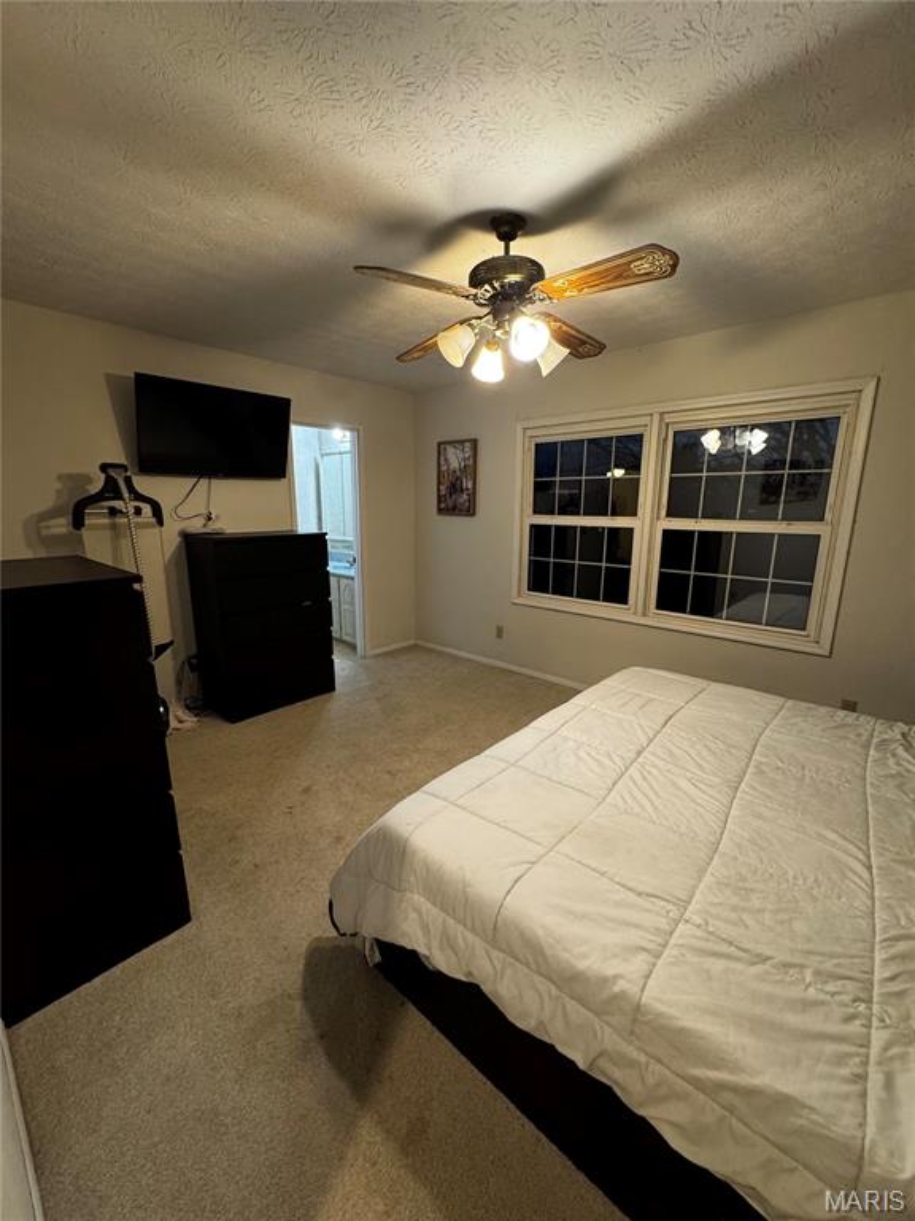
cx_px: 458
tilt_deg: -12.6
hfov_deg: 85.7
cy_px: 610
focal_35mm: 14
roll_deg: +0.1
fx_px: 493
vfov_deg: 102.1
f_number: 2.2
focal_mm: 2.22
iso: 320
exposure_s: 1/60
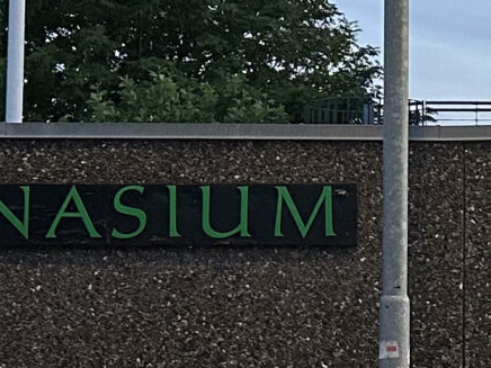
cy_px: 48
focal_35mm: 141
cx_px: 472
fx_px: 2000
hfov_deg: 13.8
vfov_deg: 10.5
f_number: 1.78
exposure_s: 1/50
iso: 250
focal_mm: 6.86
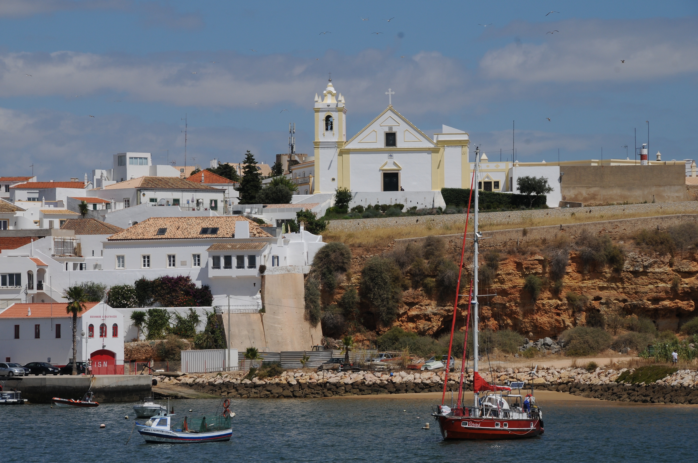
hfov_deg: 12.2
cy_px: 232
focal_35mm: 168
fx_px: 3253
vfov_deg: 8.2
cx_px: 349
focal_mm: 112
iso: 200
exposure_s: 1/640
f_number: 13
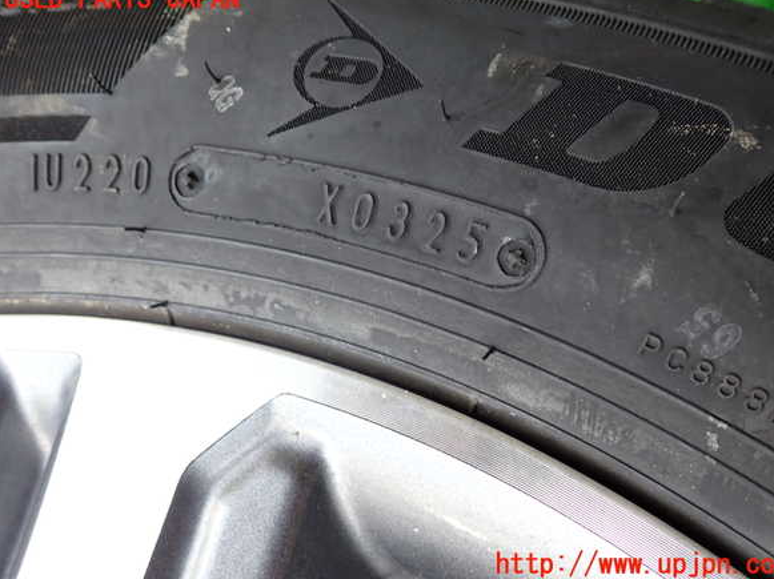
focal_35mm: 31
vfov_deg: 45.4
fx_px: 693
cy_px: 282
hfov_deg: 58.4
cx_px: 397
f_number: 2.3
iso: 100
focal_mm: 5.4
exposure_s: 1/125
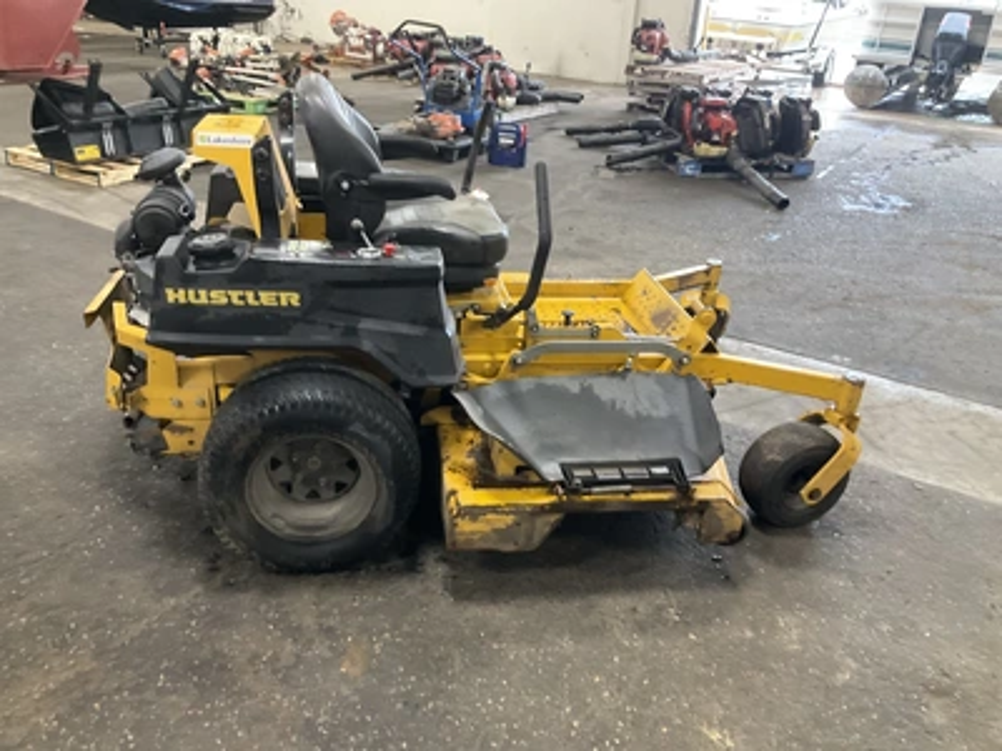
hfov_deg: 61.7
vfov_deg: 48.2
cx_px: 501
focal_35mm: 29
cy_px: 376
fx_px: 839
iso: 250
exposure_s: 1/40
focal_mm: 3
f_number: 1.8
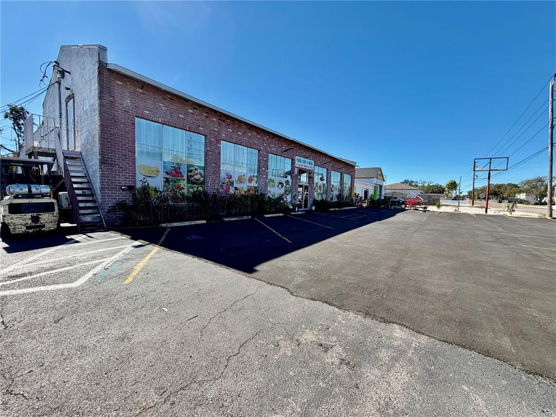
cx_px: 278
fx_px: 225
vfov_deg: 85.7
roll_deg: -1.5
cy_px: 208
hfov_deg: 102.1
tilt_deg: -3.9
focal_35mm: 14
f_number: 2.2
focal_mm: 2.22
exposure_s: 1/770
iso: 25
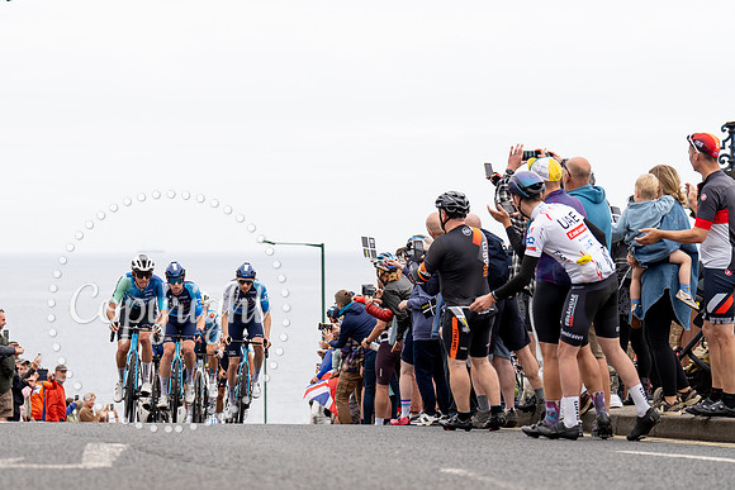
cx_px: 239
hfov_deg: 14.9
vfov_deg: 10.0
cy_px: 331
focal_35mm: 138
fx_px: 2811
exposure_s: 1/1000
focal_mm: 102
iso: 320
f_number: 3.5
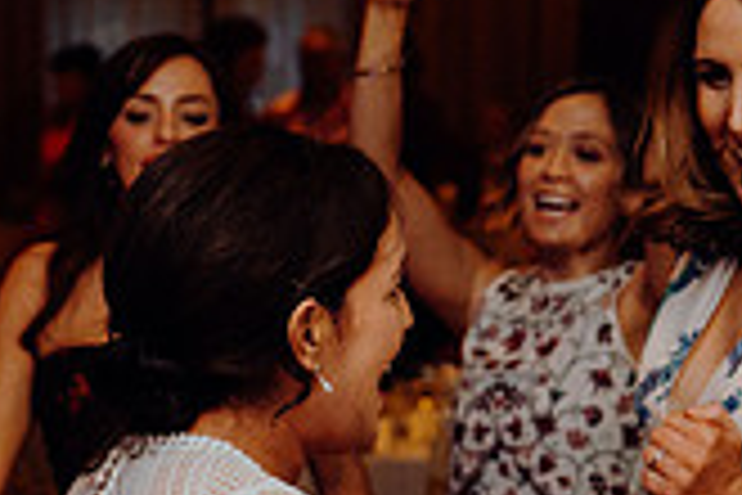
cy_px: 583
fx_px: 3627
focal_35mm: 176
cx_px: 283
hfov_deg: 11.7
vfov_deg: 7.7
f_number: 2.8
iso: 1250
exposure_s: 1/160
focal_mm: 50
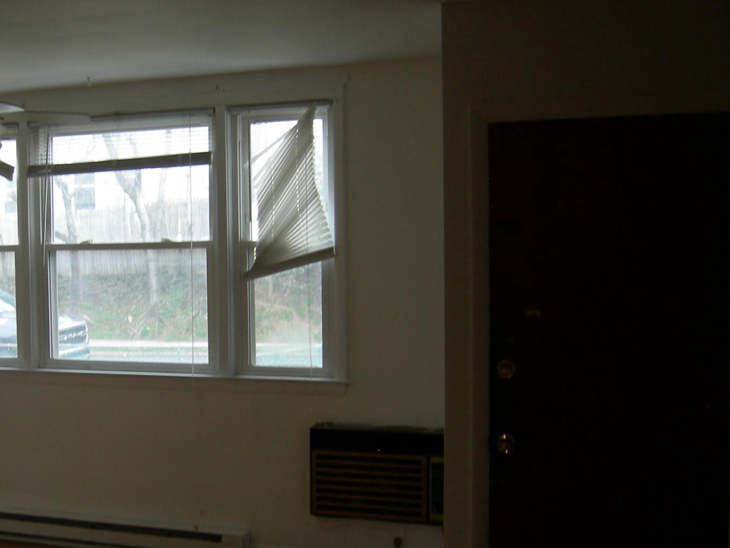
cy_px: 311
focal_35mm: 54
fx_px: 1139
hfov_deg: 34.9
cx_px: 198
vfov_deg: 27.0
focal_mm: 7.5
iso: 64
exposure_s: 1/54
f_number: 2.7
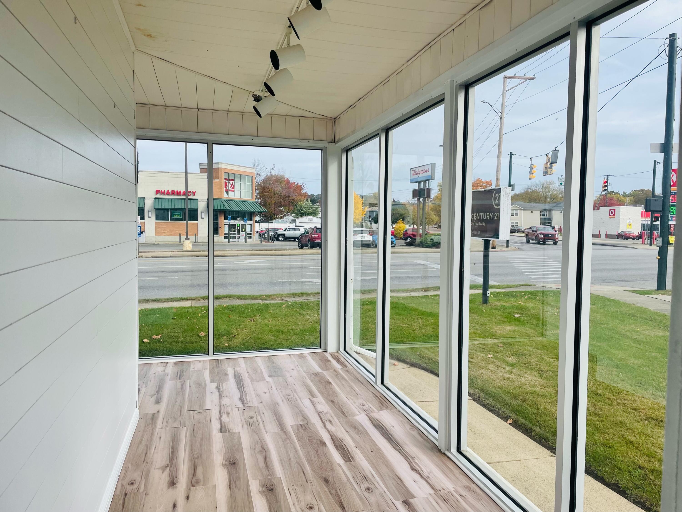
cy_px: 256
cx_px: 341
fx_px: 512
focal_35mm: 26
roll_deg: -0.1
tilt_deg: -4.6
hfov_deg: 67.3
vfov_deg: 53.1
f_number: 1.6
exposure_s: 1/2353
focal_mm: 4.2
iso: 32
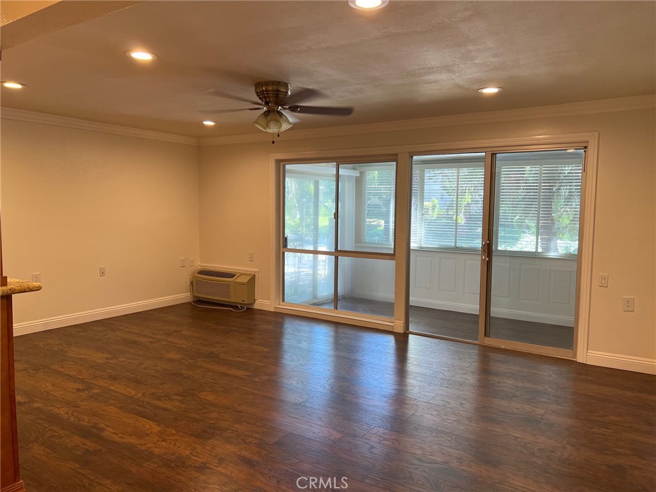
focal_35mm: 26
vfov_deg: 53.1
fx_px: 493
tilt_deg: -5.5
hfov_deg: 67.3
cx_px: 328
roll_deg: -0.9
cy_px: 246
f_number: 1.5
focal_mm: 5.7
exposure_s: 1/60
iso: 80
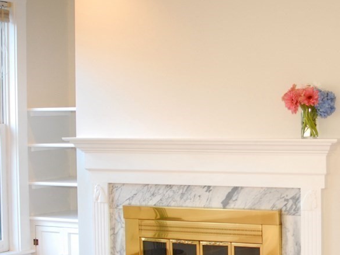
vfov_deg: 16.6
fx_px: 873
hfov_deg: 21.7
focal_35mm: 89
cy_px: 170
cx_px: 275
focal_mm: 35
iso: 640
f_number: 2.5
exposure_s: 1/100
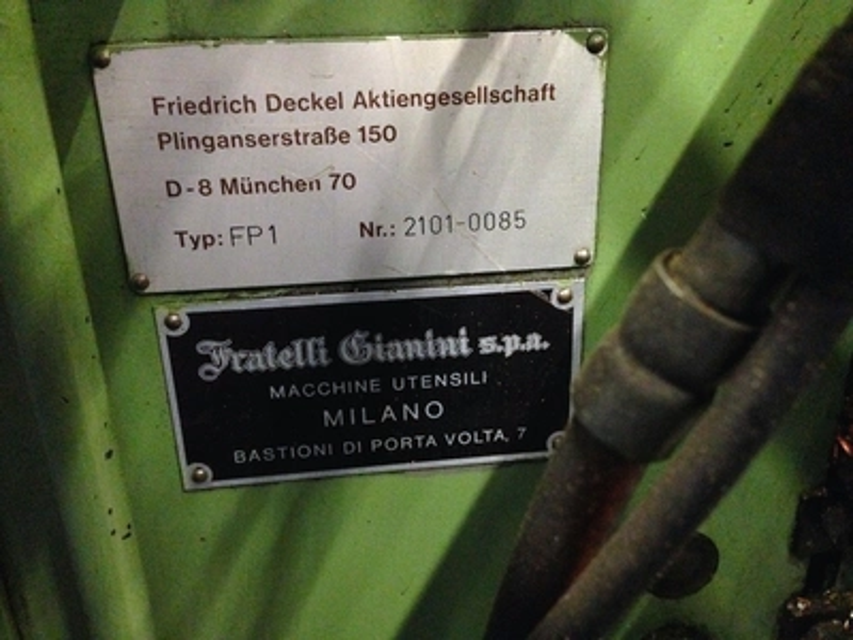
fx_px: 813
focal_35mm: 33
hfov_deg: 55.4
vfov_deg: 42.9
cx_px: 426
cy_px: 320
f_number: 2.4
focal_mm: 4.12
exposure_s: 1/15
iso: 800
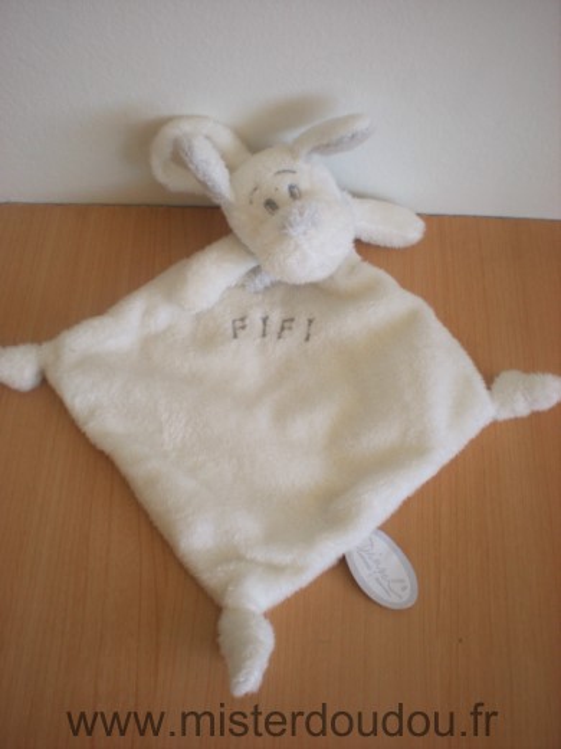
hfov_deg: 37.7
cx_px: 280
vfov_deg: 49.0
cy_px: 374
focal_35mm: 38
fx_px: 821
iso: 136
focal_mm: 6.3
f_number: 3.1
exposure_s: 1/62.6
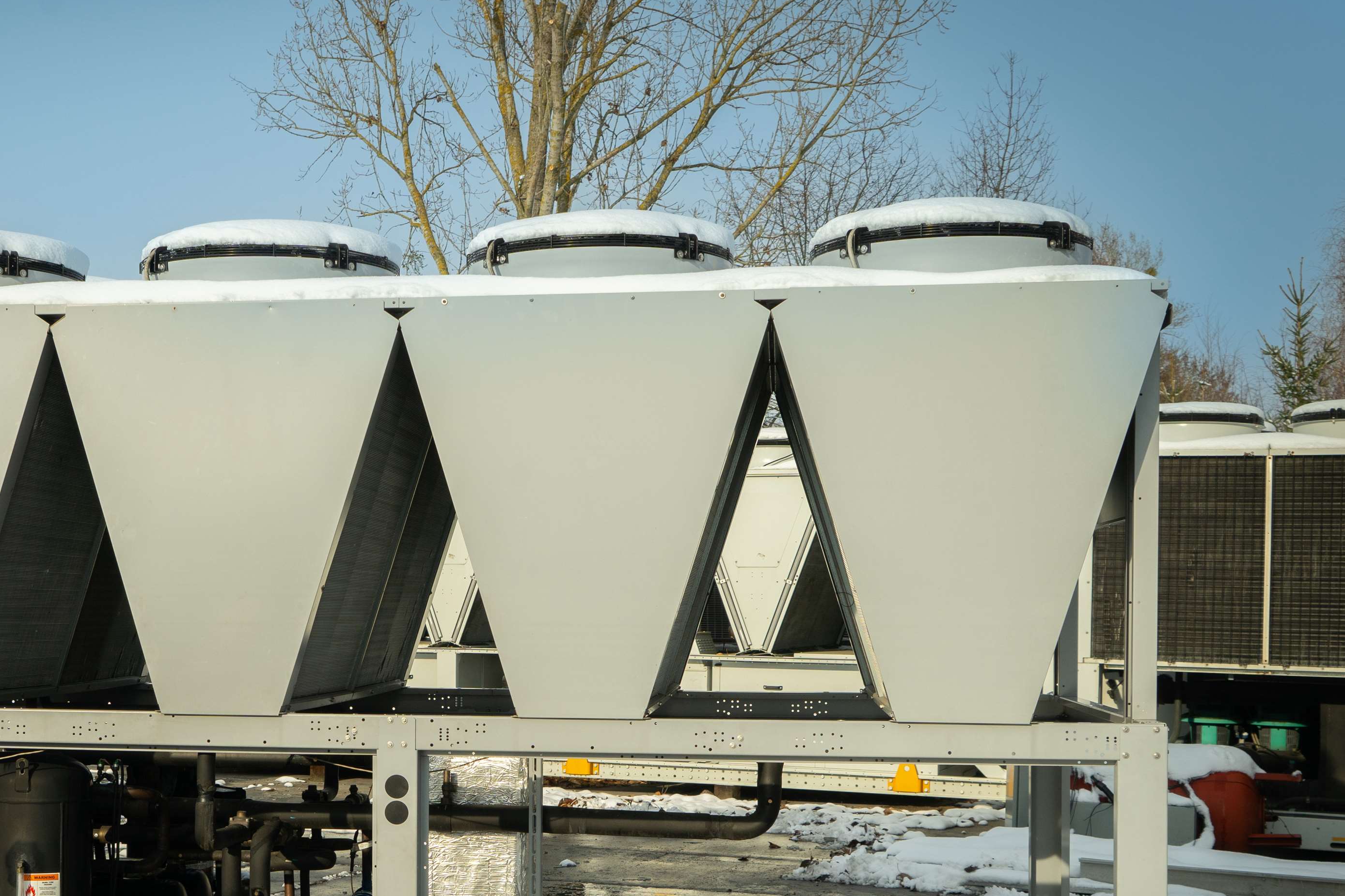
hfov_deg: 35.0
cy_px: 628
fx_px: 2092
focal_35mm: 56
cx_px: 366
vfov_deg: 24.0
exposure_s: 1/320
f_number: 8
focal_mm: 37
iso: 200
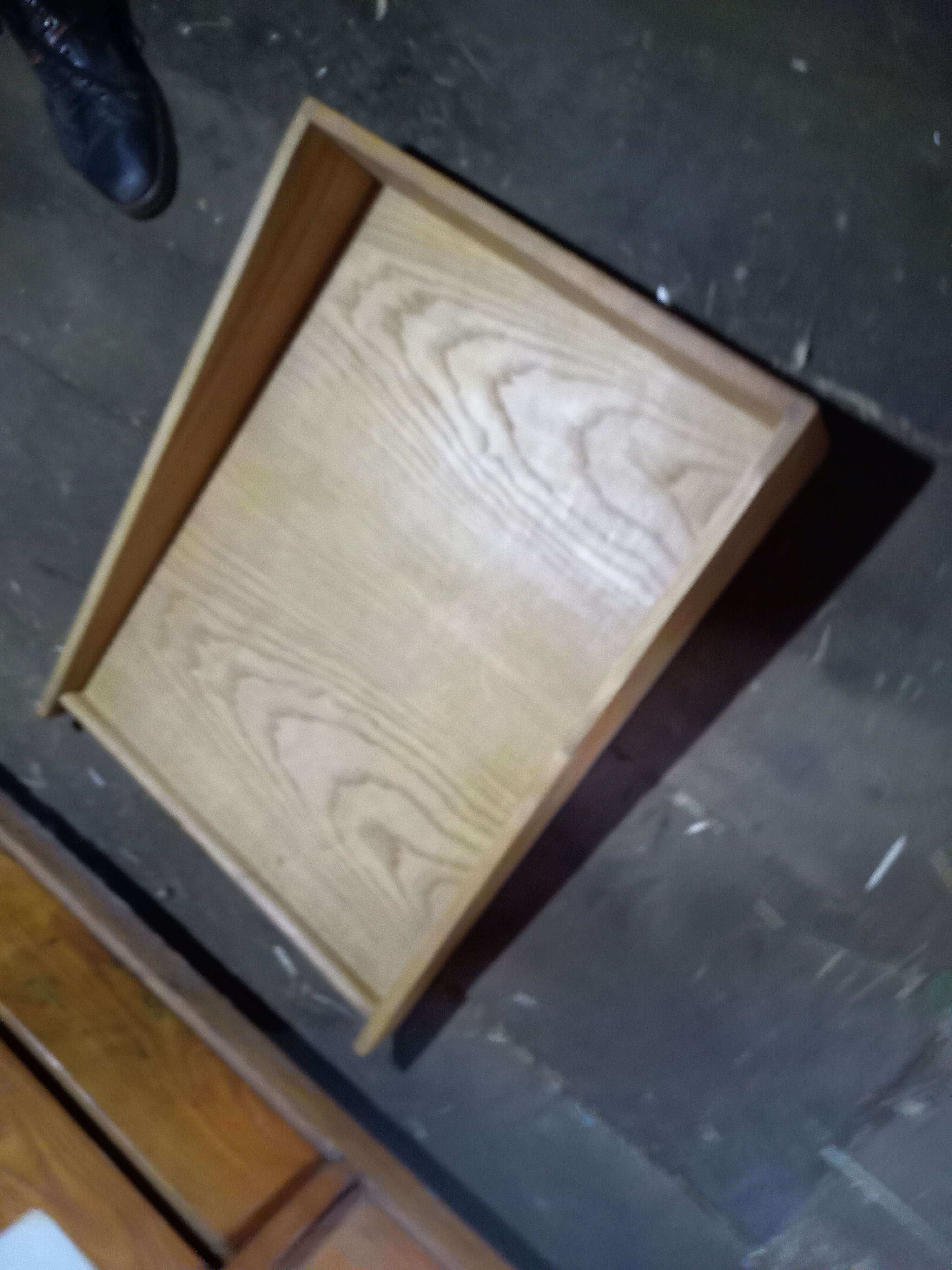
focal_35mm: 25
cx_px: 476
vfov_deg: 69.4
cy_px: 635
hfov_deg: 54.9
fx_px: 917
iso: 1000
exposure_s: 1/20
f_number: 1.8
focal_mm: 4.65
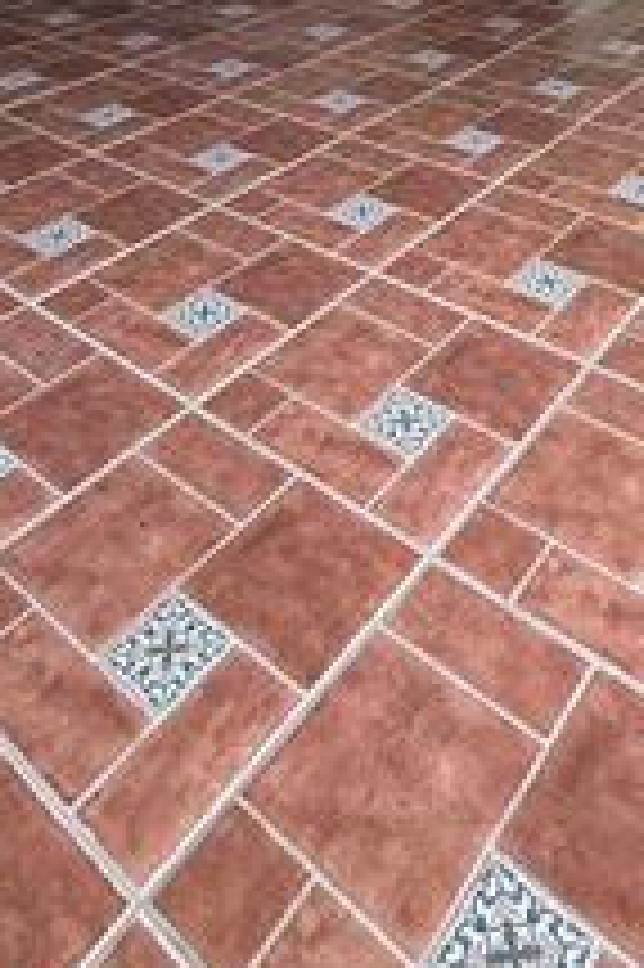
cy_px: -149
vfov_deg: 40.4
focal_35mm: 36
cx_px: 390
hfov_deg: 36.7
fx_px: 967
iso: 400
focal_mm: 2.22
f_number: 2.2
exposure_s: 1/120
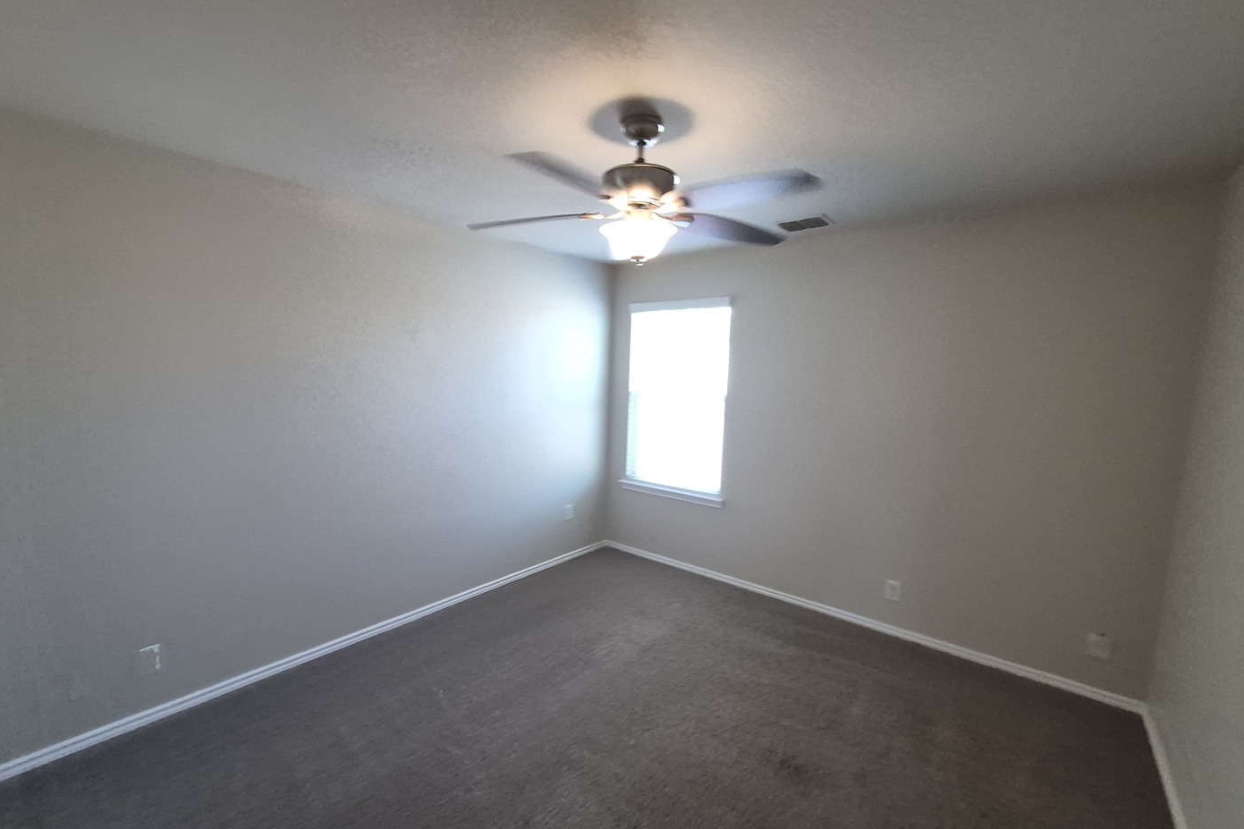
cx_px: 627
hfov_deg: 104.3
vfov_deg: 81.2
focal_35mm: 14
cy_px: 418
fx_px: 484
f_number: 2.2
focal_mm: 1.74
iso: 320
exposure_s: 1/60
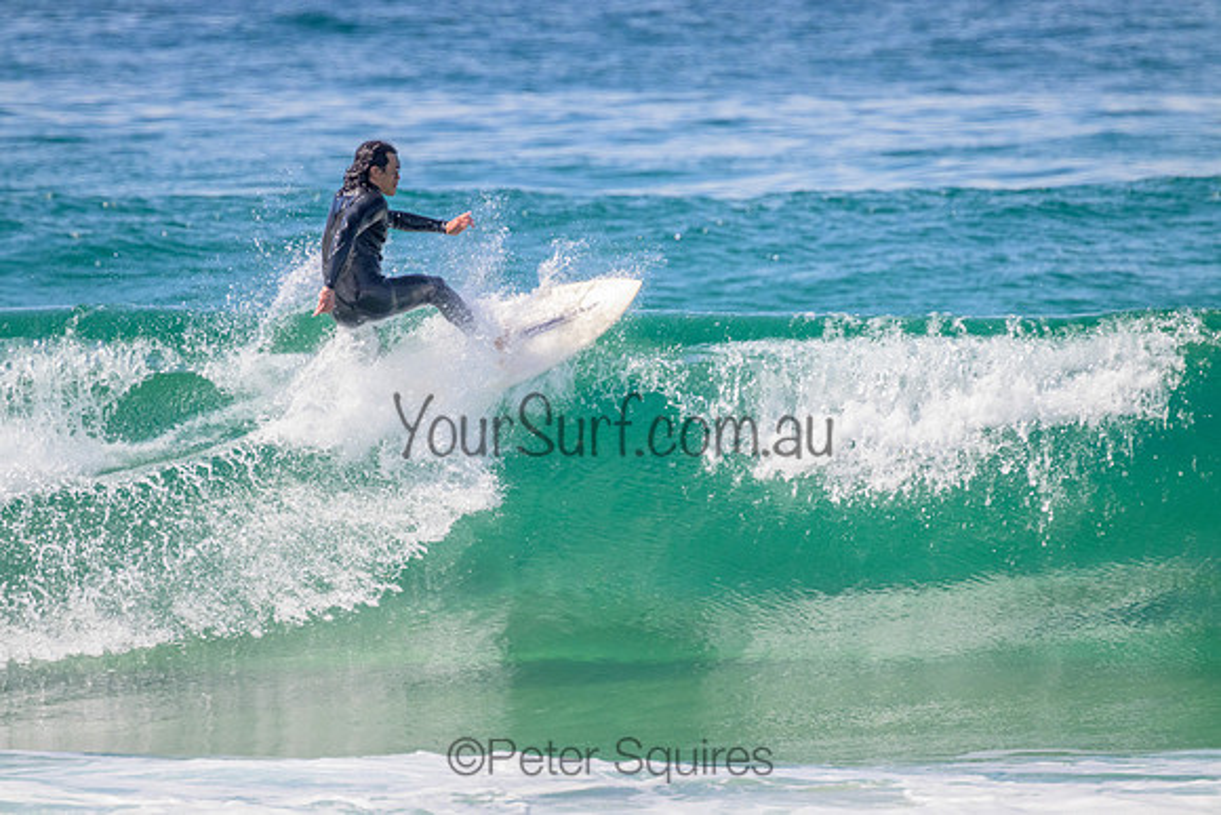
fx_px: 27138
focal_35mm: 800
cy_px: 408
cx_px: 610
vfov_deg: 1.7
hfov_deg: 2.6
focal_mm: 800
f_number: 11
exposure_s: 1/2000
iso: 2200
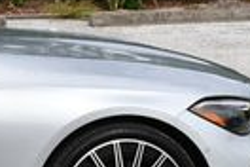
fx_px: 1618
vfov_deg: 5.9
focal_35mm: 233
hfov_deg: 8.4
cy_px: -4
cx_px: -239
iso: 100
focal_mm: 24
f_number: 8
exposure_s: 1/250
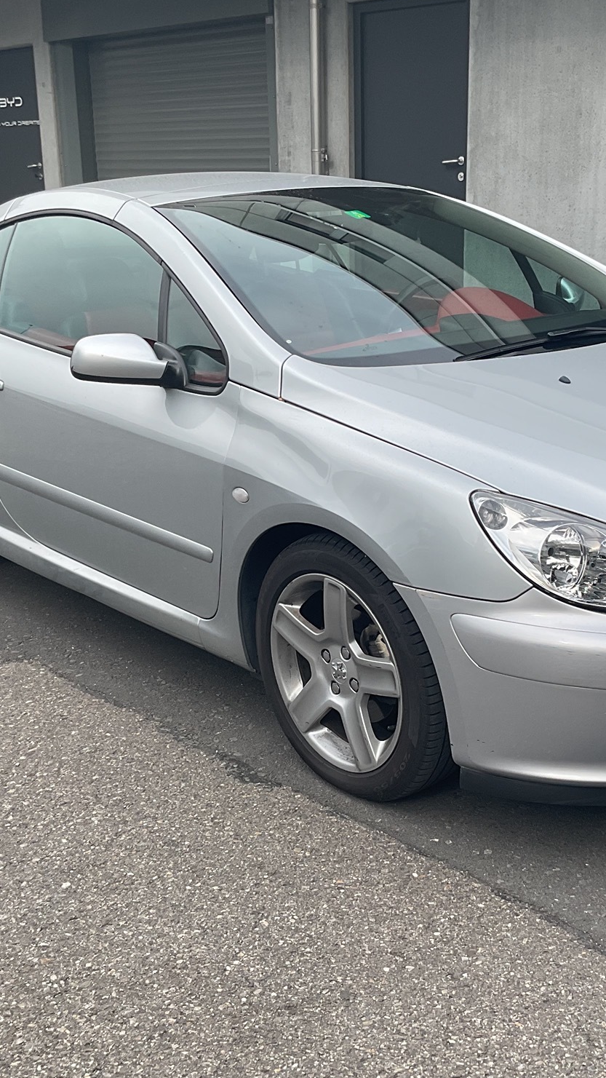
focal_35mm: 43
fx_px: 1228
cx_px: 349
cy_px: 531
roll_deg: +1.0
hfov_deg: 27.7
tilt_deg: -16.8
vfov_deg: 47.4
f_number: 1.8
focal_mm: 3
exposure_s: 1/534
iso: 16
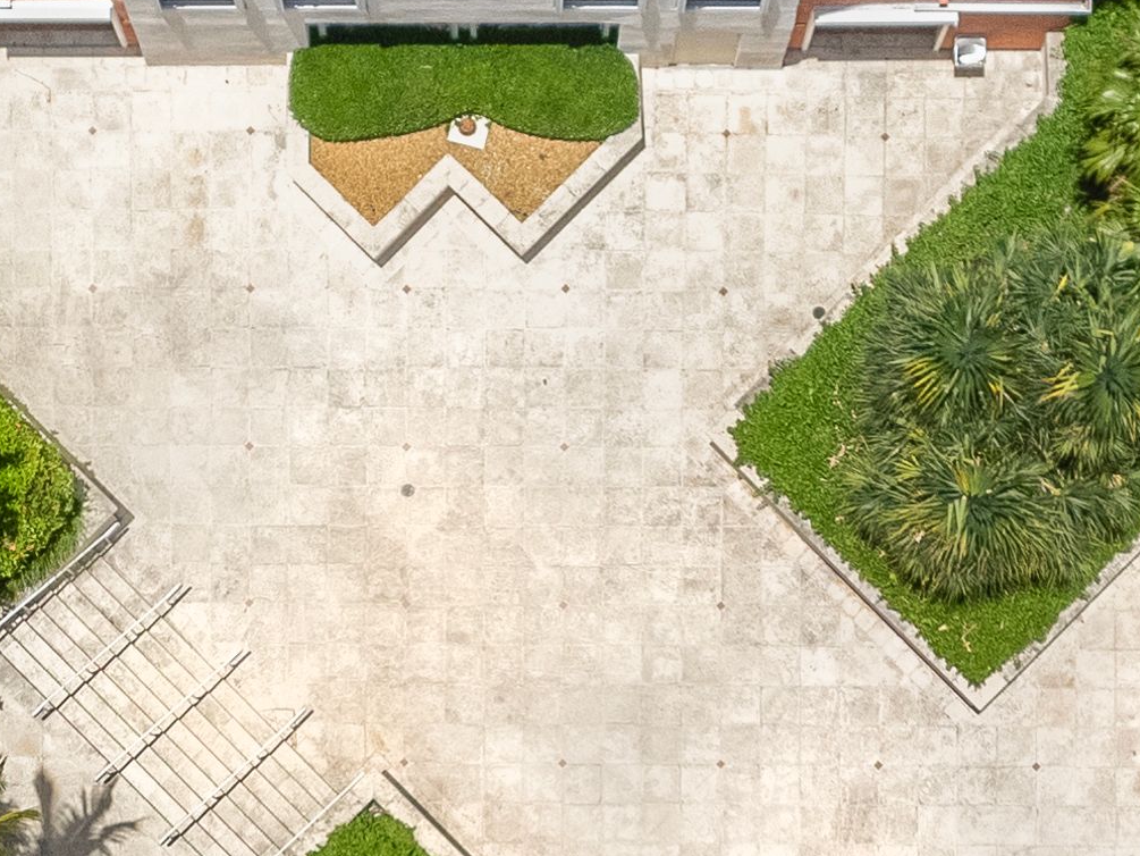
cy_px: 1000
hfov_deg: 17.1
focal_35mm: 115
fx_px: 3788
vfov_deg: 12.6
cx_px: 492
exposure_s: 1/125
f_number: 2.8
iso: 100
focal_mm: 8.38
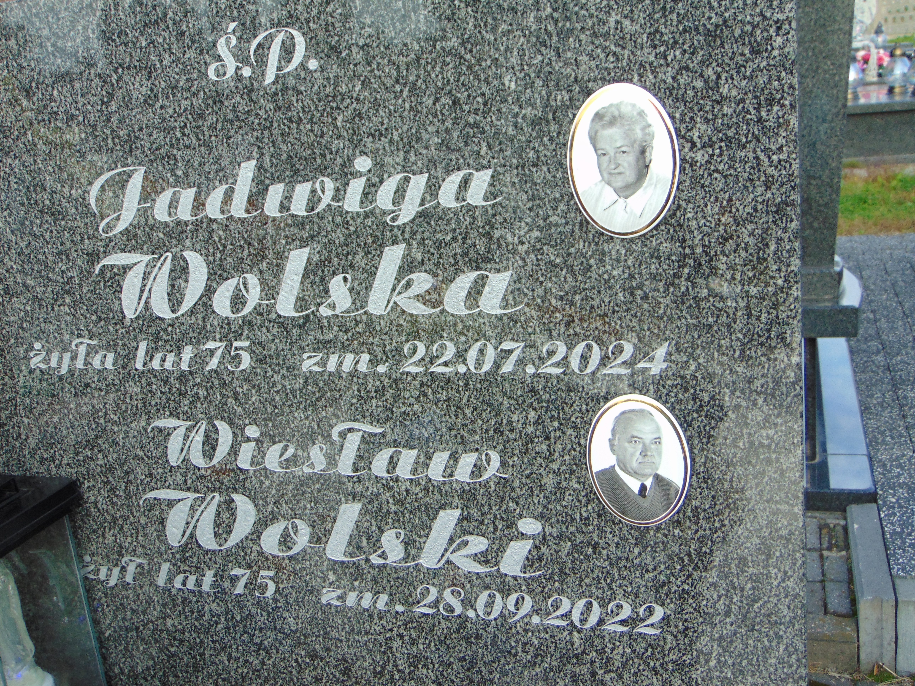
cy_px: 343
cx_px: 458
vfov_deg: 36.8
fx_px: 1031
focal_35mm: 39
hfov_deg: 47.9
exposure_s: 1/200
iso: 80
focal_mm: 6.9
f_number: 3.3
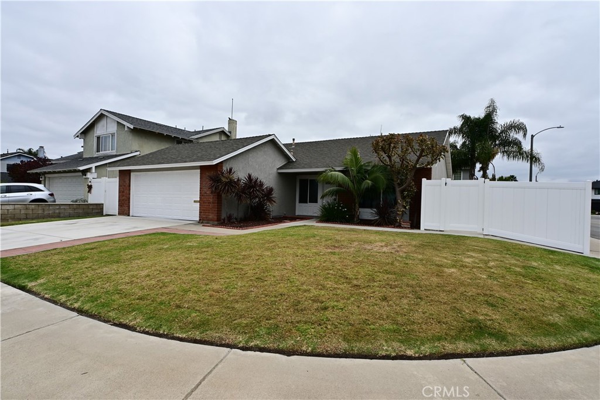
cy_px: 200
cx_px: 300
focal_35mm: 18
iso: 140
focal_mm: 12
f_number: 11
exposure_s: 1/250
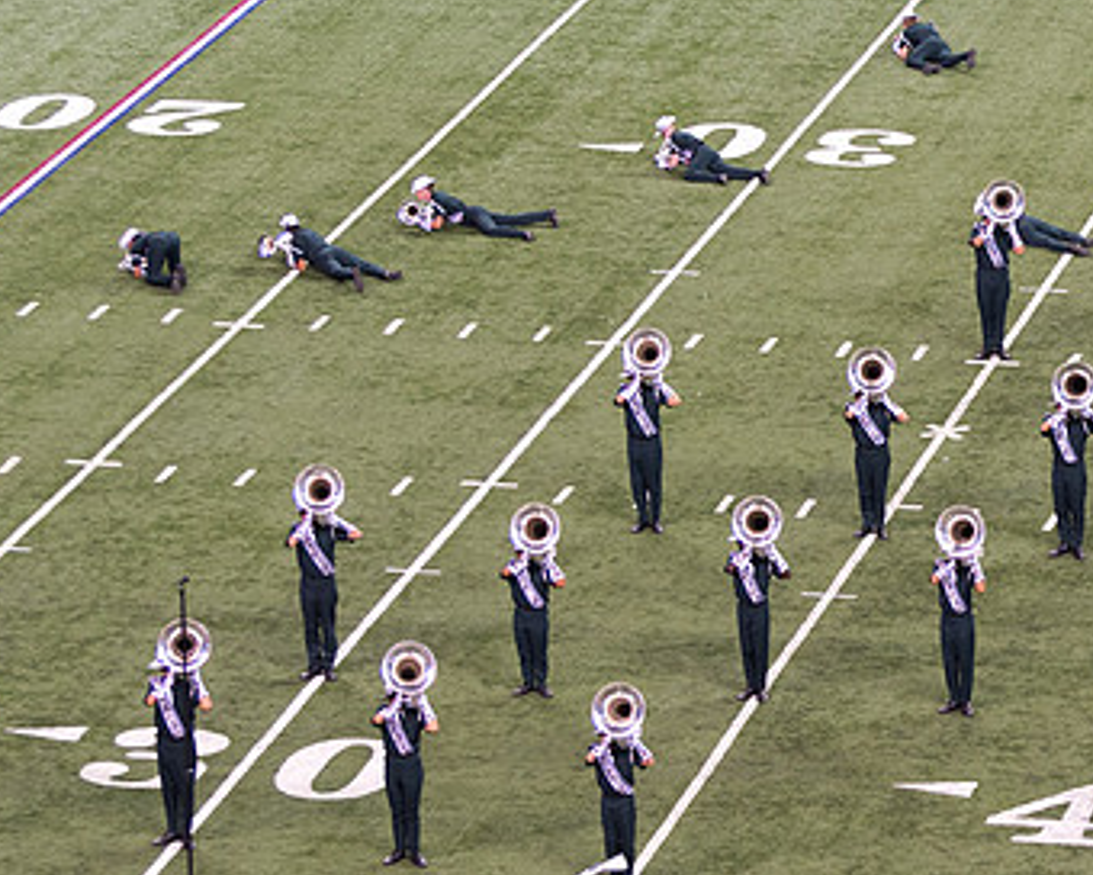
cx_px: 1087
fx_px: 7602
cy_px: 457
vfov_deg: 6.6
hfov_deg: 8.2
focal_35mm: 235
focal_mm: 90
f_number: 4.5
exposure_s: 1/320
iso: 1100
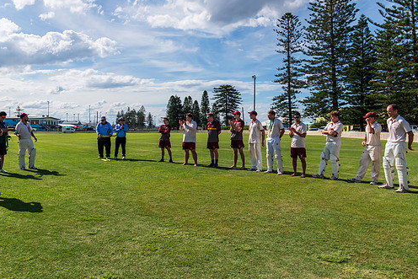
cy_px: 126
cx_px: 176
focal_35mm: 30
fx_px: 348
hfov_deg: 61.6
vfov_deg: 43.6
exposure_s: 1/4000
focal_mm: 24
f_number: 6.3
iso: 400
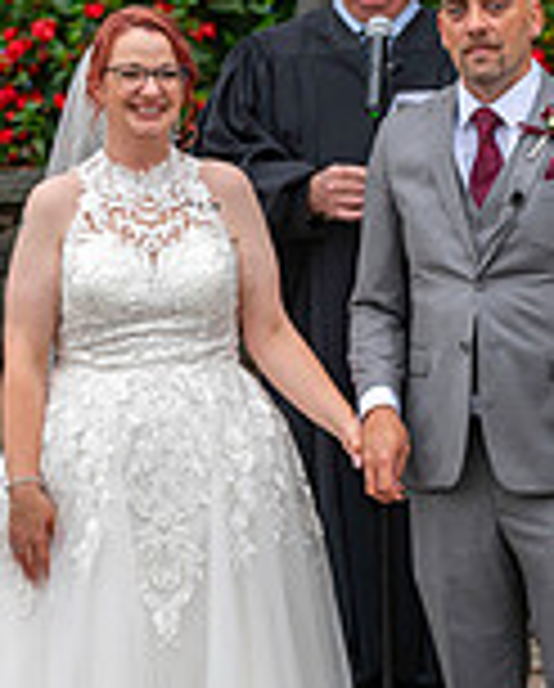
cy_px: 198
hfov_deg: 4.9
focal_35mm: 319
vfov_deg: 6.0
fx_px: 6519
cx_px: 205
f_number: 3.2
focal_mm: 116
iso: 320
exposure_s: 1/160
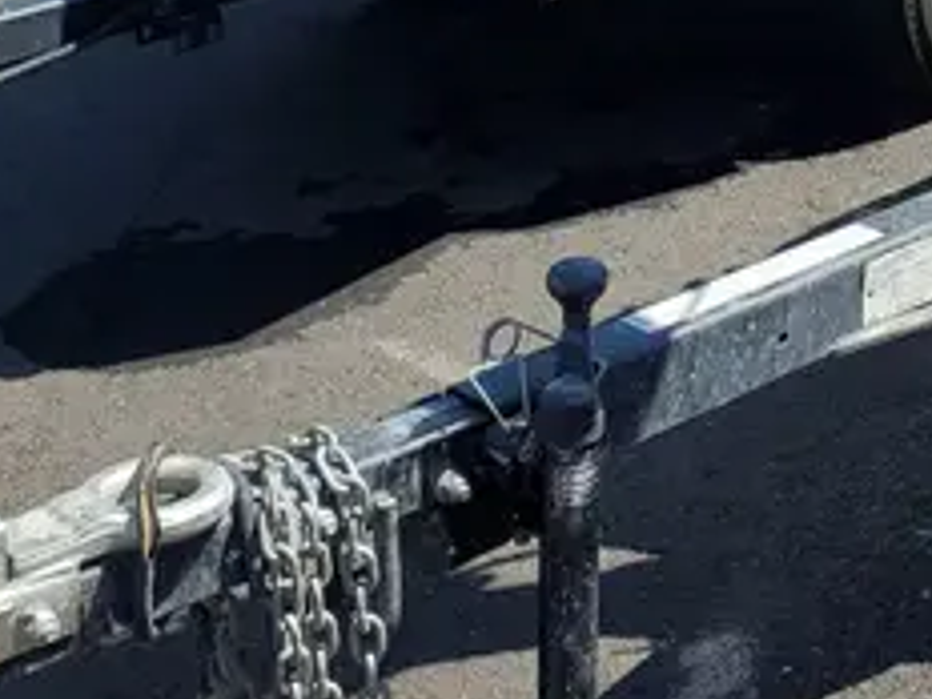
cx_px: 1077
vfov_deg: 16.3
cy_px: -384
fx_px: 2208
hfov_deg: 22.2
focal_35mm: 82
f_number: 2.4
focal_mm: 4.3
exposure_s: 1/1192
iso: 50
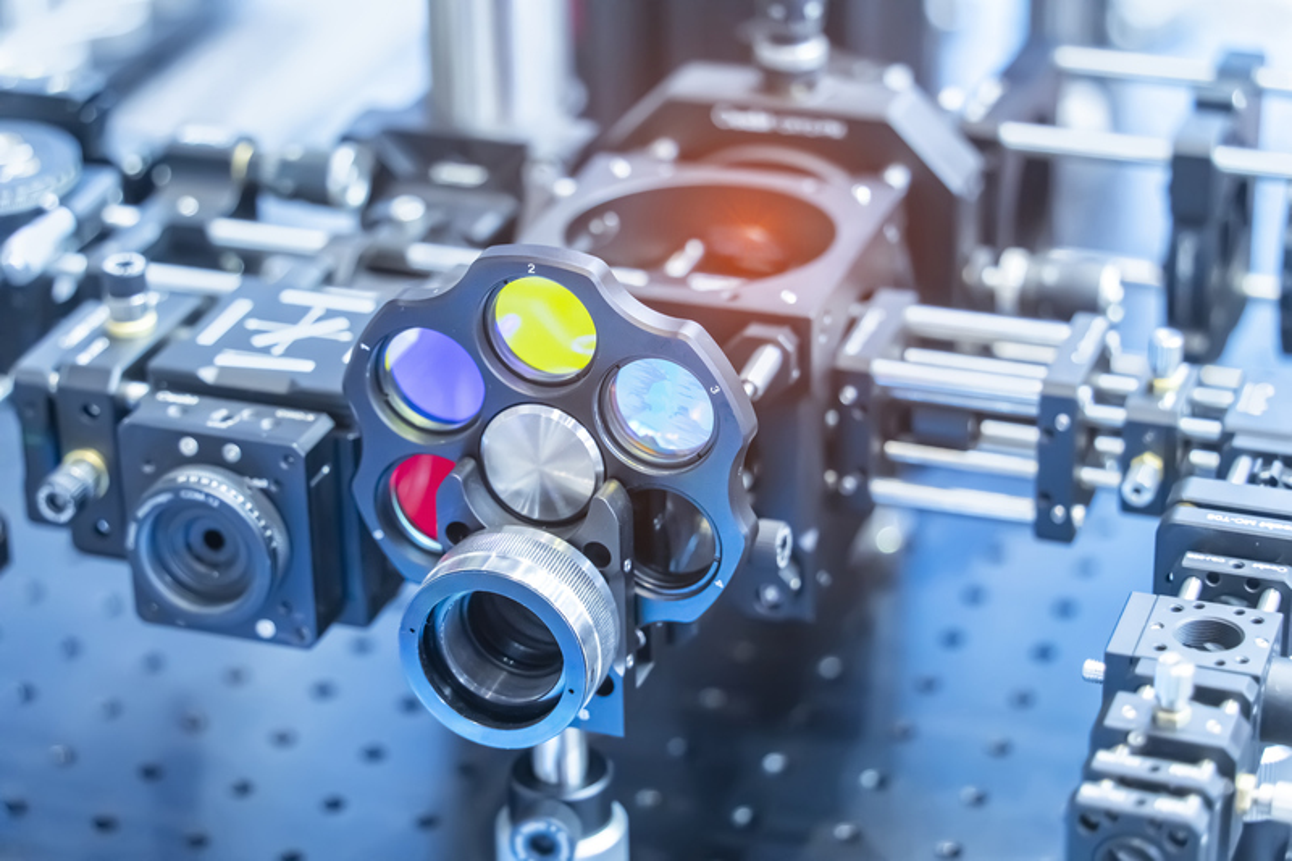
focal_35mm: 85
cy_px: 430
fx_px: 3050
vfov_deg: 16.1
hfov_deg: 23.9
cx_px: 646
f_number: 4.5
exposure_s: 1/125
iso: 4000
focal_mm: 85
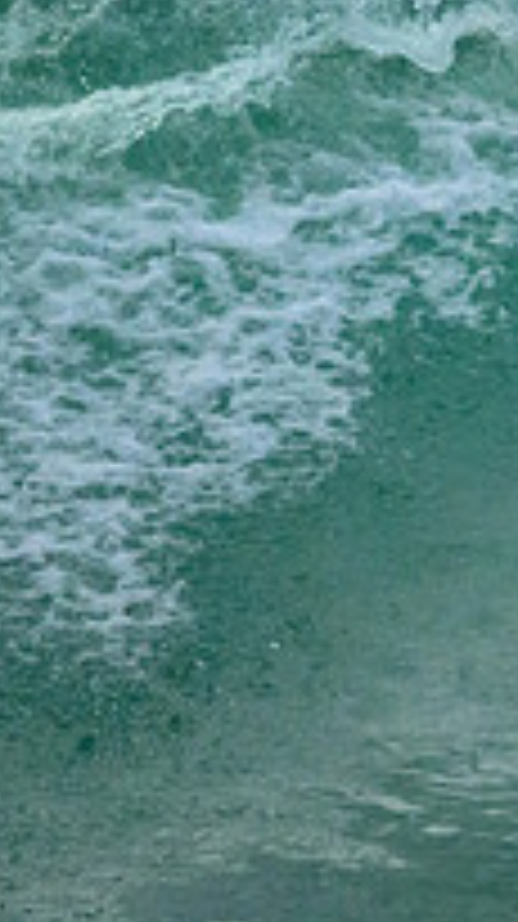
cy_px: 97
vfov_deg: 0.9
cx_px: 1248
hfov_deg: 0.5
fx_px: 57966
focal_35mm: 2369
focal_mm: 800
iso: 9000
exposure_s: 1/2000
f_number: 11
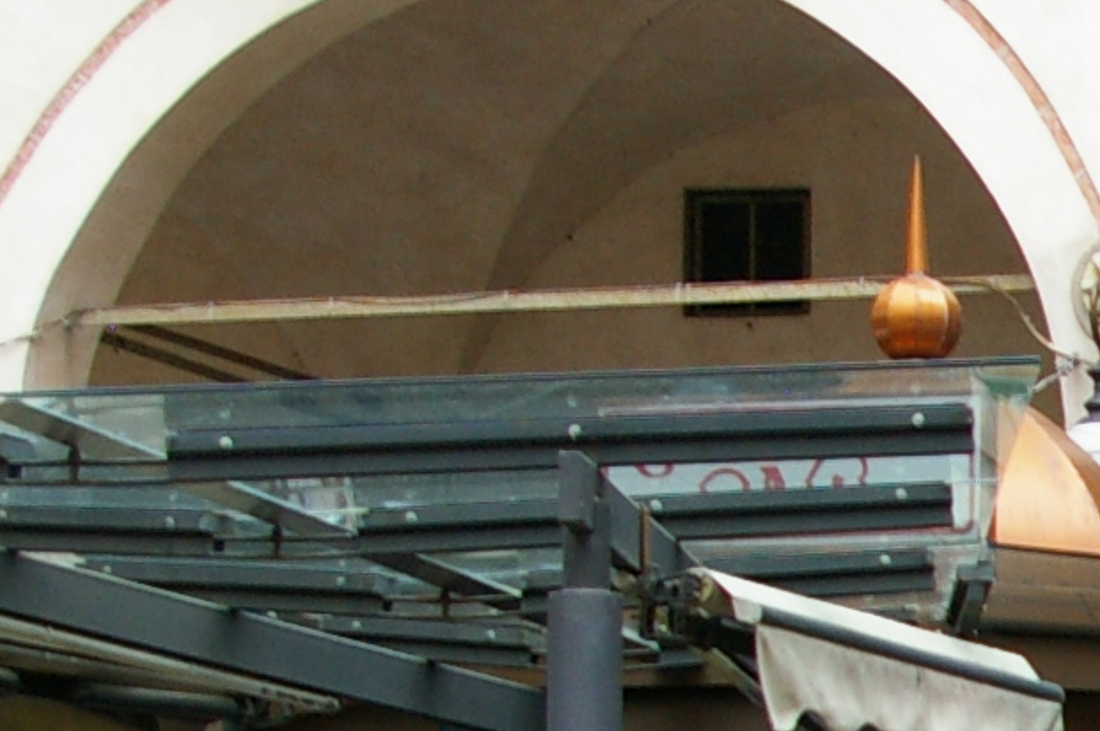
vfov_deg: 8.1
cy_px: 955
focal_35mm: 167
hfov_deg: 11.5
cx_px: 1872
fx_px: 5110
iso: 400
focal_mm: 23
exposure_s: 1/60
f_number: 5.6
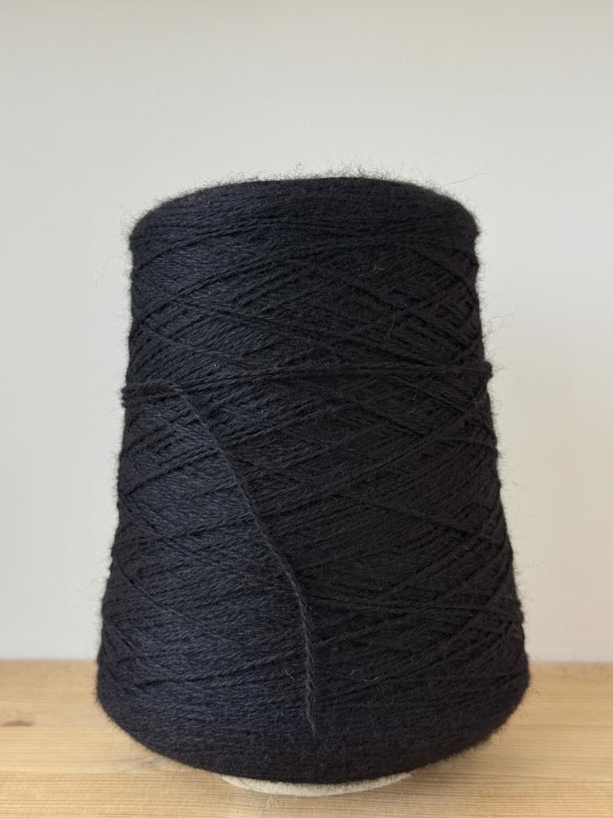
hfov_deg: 30.3
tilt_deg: -1.4
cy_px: 409
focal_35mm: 48
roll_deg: +0.4
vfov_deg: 39.7
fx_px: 1133
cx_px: 306
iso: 100
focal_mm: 6.76
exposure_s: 1/63
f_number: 1.78
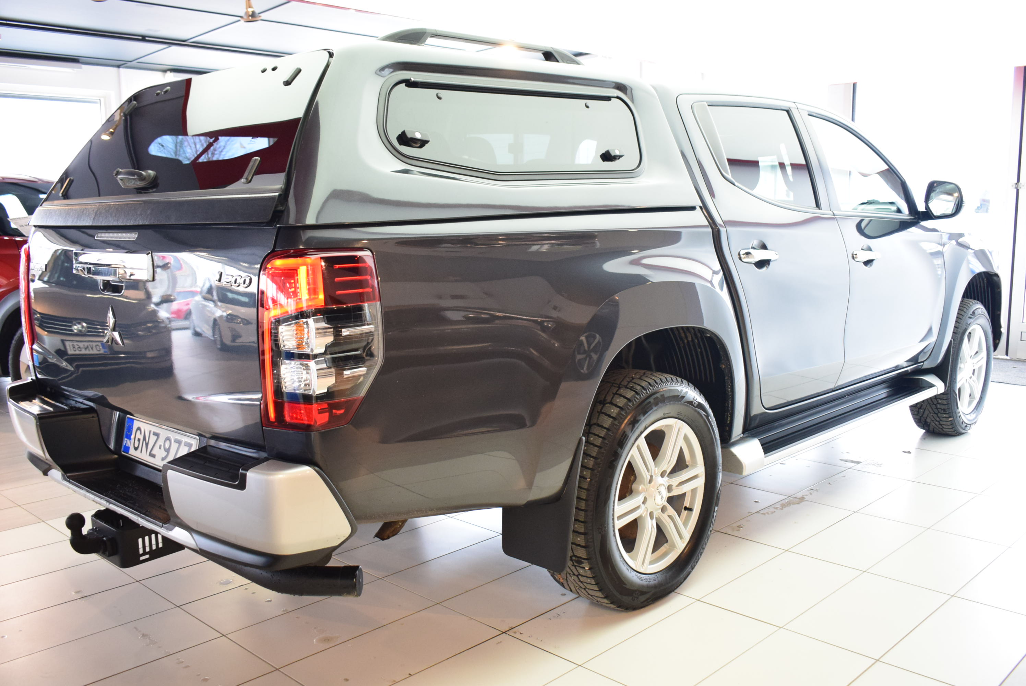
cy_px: 343
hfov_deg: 57.2
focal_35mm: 33
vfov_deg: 40.0
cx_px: 513
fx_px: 941
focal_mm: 22
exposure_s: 1/80
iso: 1600
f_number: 3.8
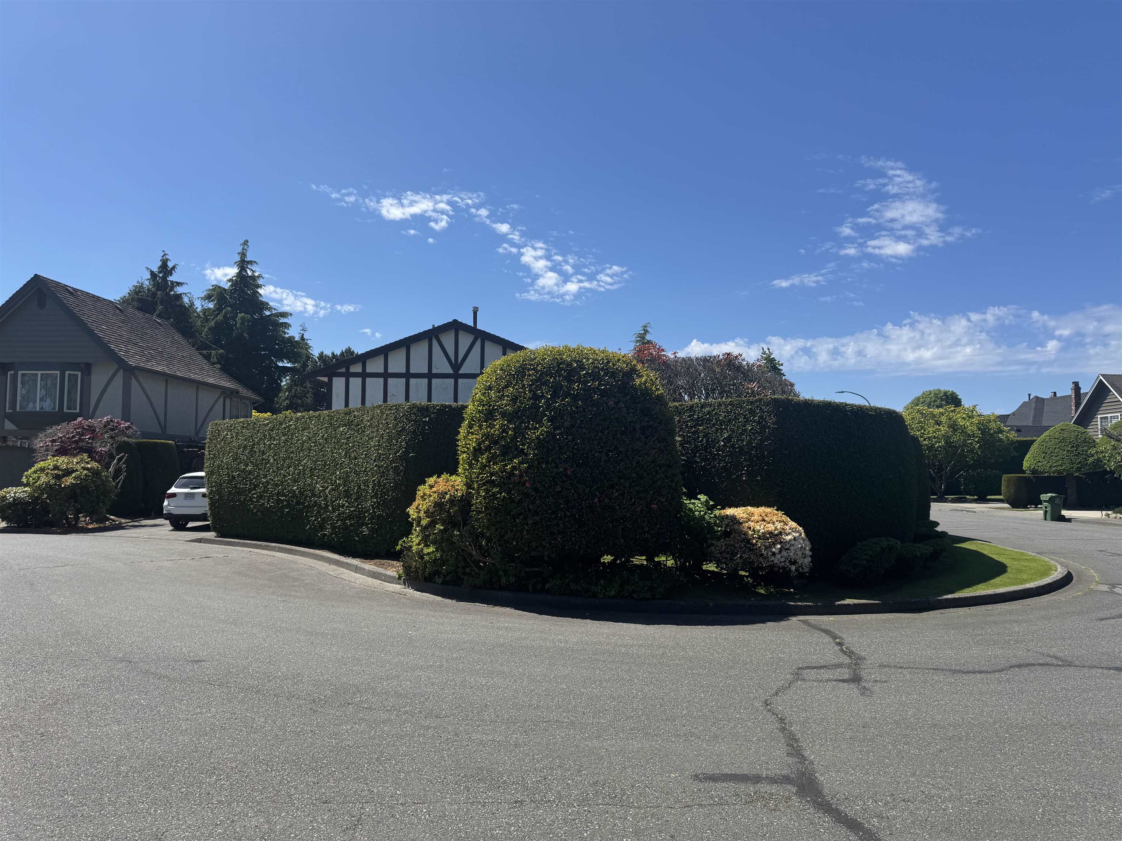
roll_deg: -0.5
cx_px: 561
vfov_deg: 56.8
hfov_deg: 71.6
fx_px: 778
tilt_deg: +2.3
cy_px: 420
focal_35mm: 24
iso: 80
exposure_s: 1/4950
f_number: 1.78
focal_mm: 6.76
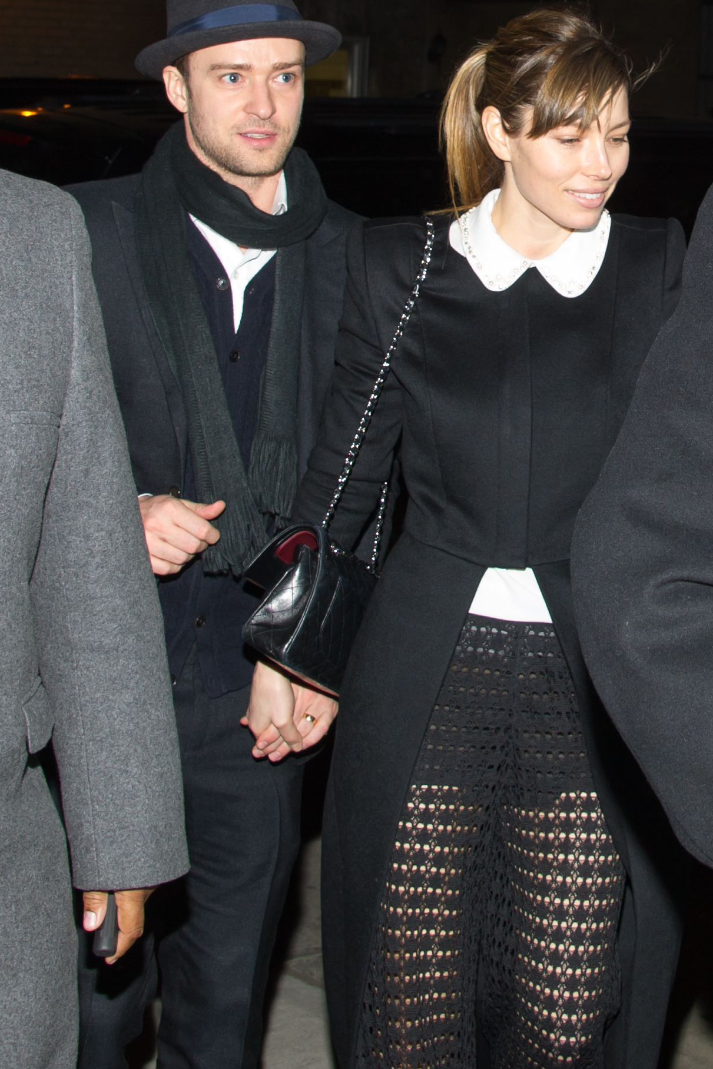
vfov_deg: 49.5
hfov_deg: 34.2
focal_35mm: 39
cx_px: 391
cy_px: 504
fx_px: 1158
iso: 640
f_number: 8
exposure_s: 1/160
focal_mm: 35
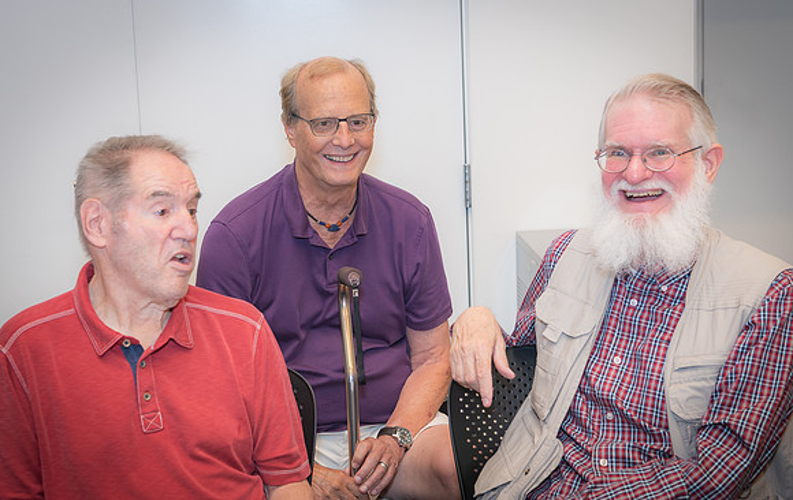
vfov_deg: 21.4
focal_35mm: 61
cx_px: 345
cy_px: 246
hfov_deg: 33.2
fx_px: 1326
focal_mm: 52
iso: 500
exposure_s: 1/60
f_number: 5.6
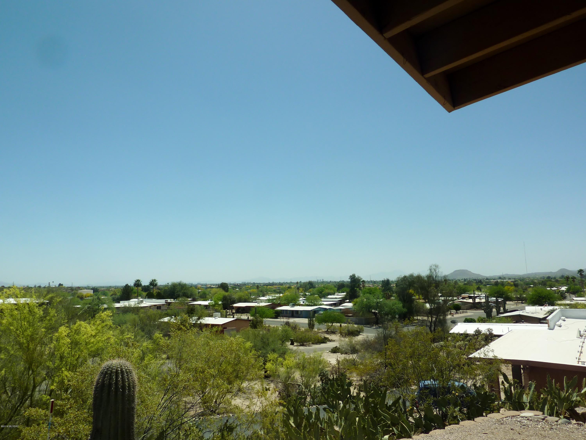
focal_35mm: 25
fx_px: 423
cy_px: 220
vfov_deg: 54.9
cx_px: 293
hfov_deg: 69.4
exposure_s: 1/640
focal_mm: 4.1
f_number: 5.6
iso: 80
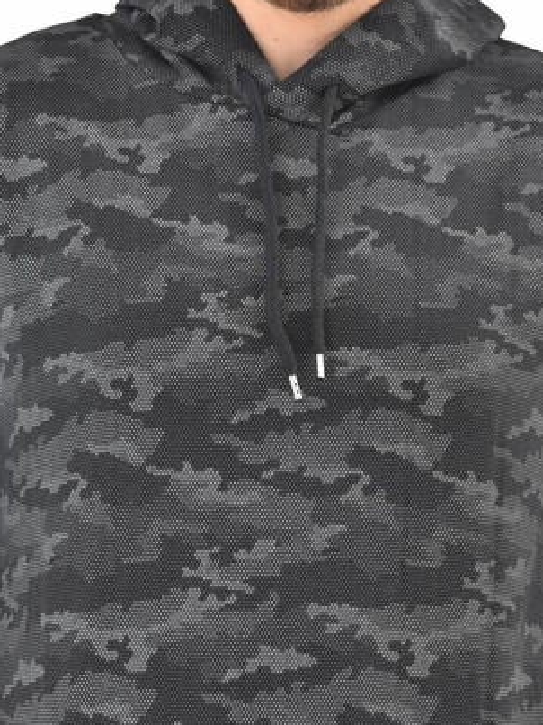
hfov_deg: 4.3
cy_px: 410
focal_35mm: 349
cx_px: 243
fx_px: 7303
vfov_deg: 5.7
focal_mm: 195
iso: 100
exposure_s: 1/160
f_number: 7.1
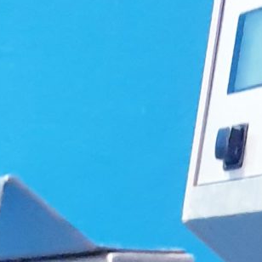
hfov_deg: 9.0
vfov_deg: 7.0
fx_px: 1636
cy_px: 1038
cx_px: 341
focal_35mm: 191
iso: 250
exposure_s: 1/25
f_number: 1.5
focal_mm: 4.3
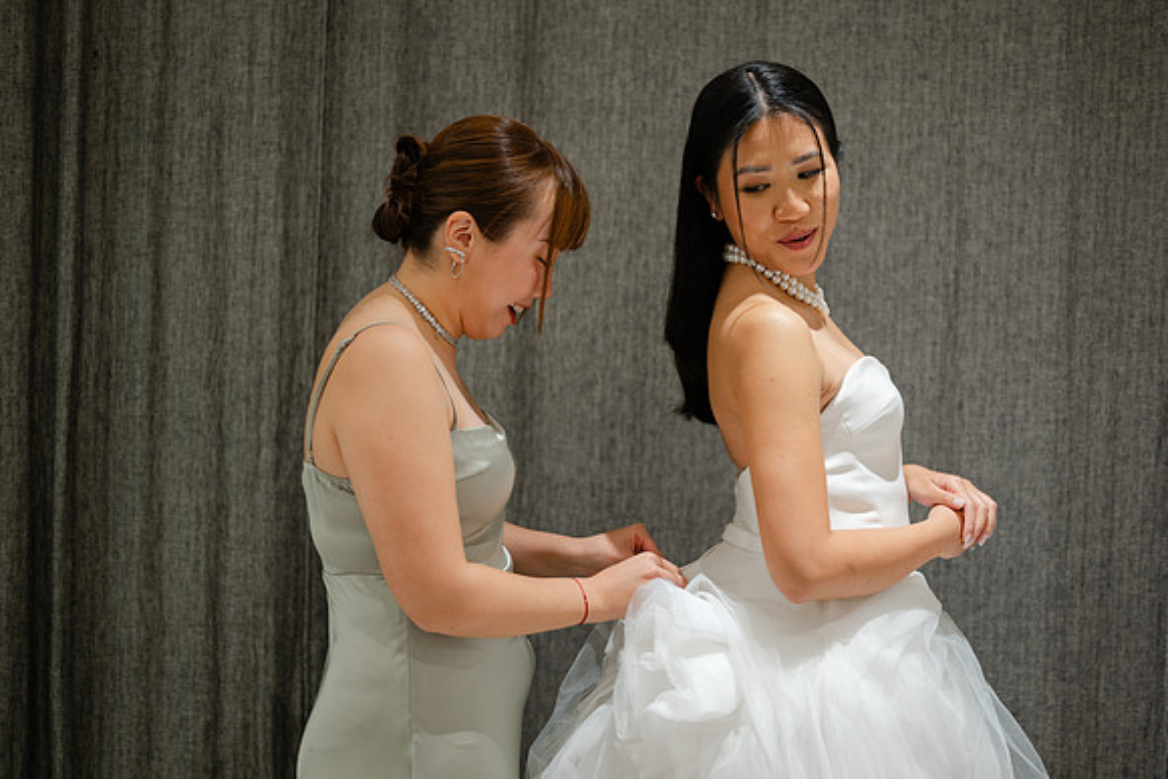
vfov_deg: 26.4
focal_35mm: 51
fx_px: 1662
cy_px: 390
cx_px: 584
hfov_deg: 38.7
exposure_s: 1/20
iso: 64
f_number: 1.8
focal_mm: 50
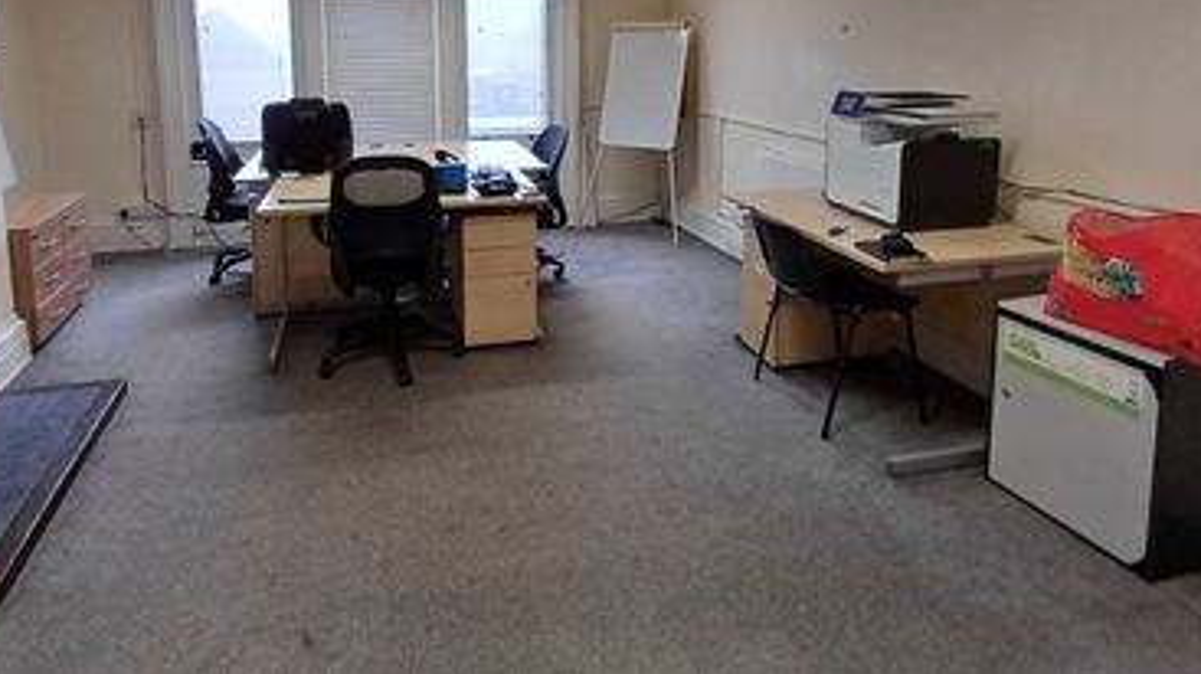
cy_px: 190
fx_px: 605
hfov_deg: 89.4
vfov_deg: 56.1
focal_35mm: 19
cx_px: 556
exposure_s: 1/50
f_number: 2.2
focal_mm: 1.64
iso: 125
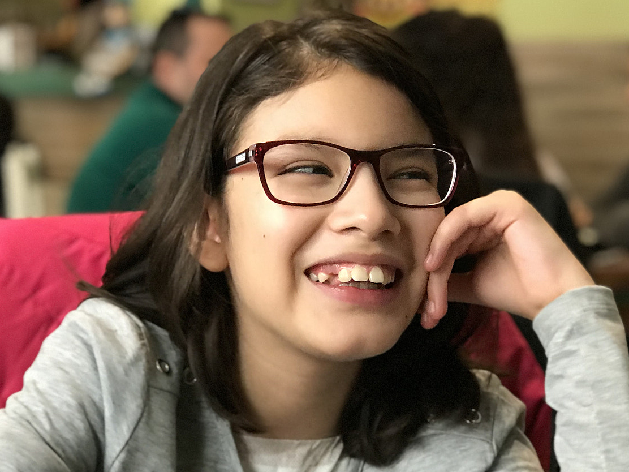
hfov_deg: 23.8
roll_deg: -0.8
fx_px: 1490
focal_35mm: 82
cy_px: 256
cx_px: 301
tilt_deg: -7.1
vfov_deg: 18.0
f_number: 2.8
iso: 400
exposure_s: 1/50
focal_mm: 6.6
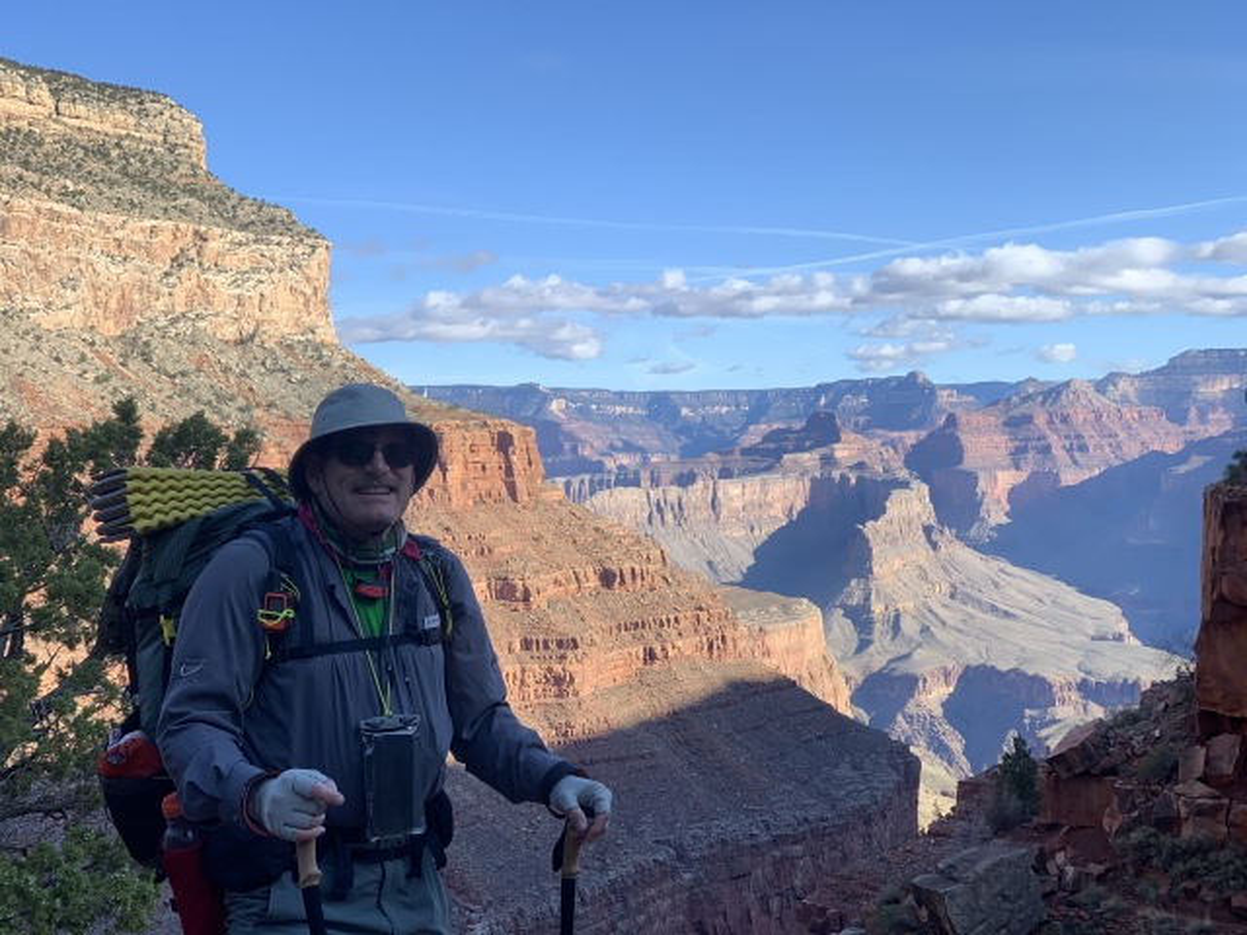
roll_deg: +1.4
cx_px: 624
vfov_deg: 28.0
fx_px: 1873
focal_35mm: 52
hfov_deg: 36.8
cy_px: 468
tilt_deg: +1.0
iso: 16
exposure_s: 1/180
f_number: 2.4
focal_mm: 6
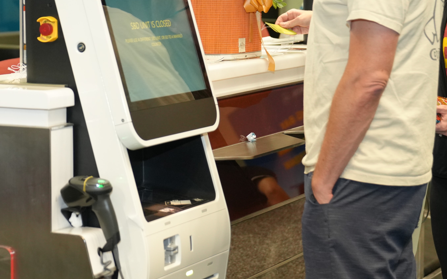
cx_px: 44
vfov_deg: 11.5
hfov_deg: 18.1
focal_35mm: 113
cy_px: 33
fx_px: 1377
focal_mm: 48
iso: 1600
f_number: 2.8
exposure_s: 1/160
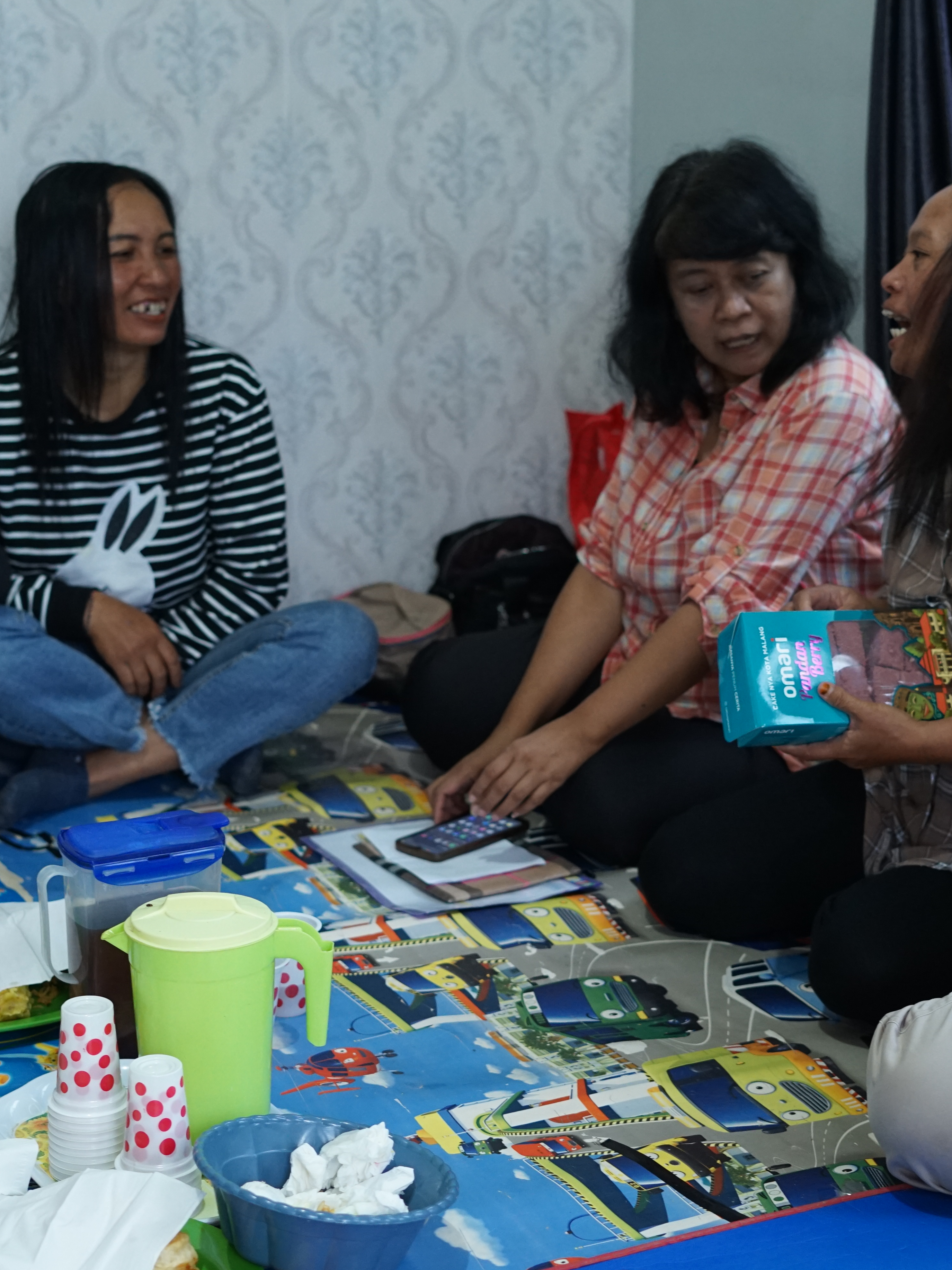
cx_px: 550
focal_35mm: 73
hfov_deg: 20.2
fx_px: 2677
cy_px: 640
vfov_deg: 26.7
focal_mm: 50
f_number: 2.8
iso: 1600
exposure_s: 1/60
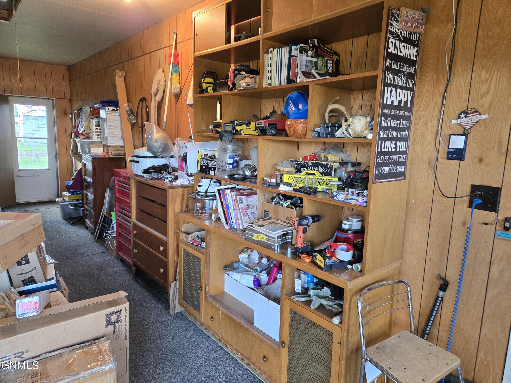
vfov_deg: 58.9
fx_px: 340
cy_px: 192
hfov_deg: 73.9
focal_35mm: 23
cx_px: 256
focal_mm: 5.4
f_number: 1.8
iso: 160
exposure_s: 1/120
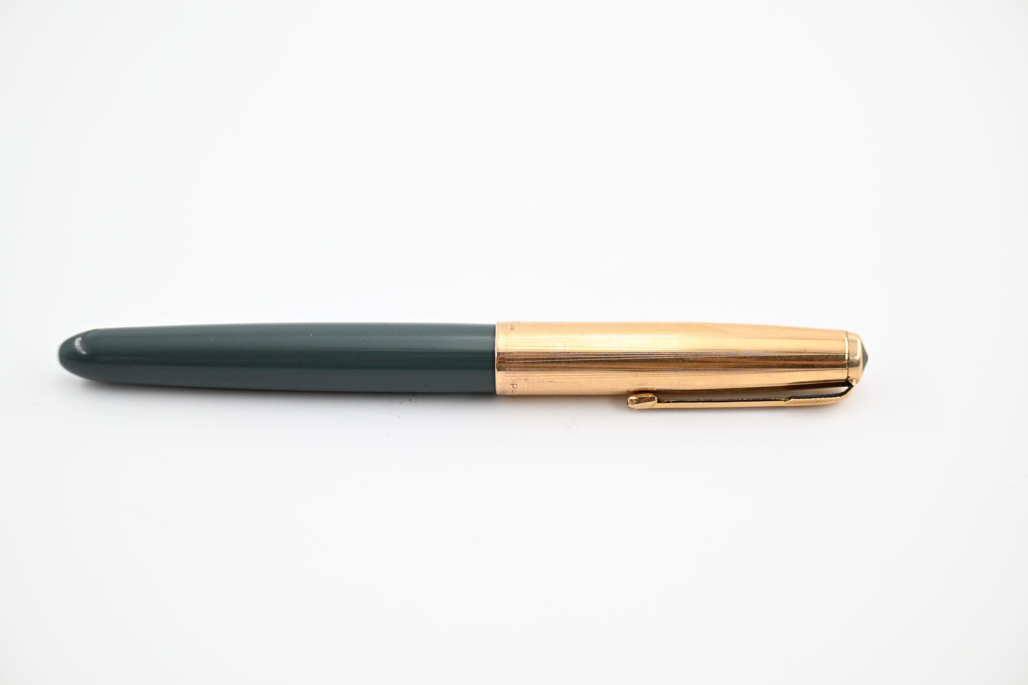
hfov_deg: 19.7
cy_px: 342
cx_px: 514
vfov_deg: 13.2
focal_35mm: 104
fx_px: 2955
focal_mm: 69
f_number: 4.8
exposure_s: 1/320
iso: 400
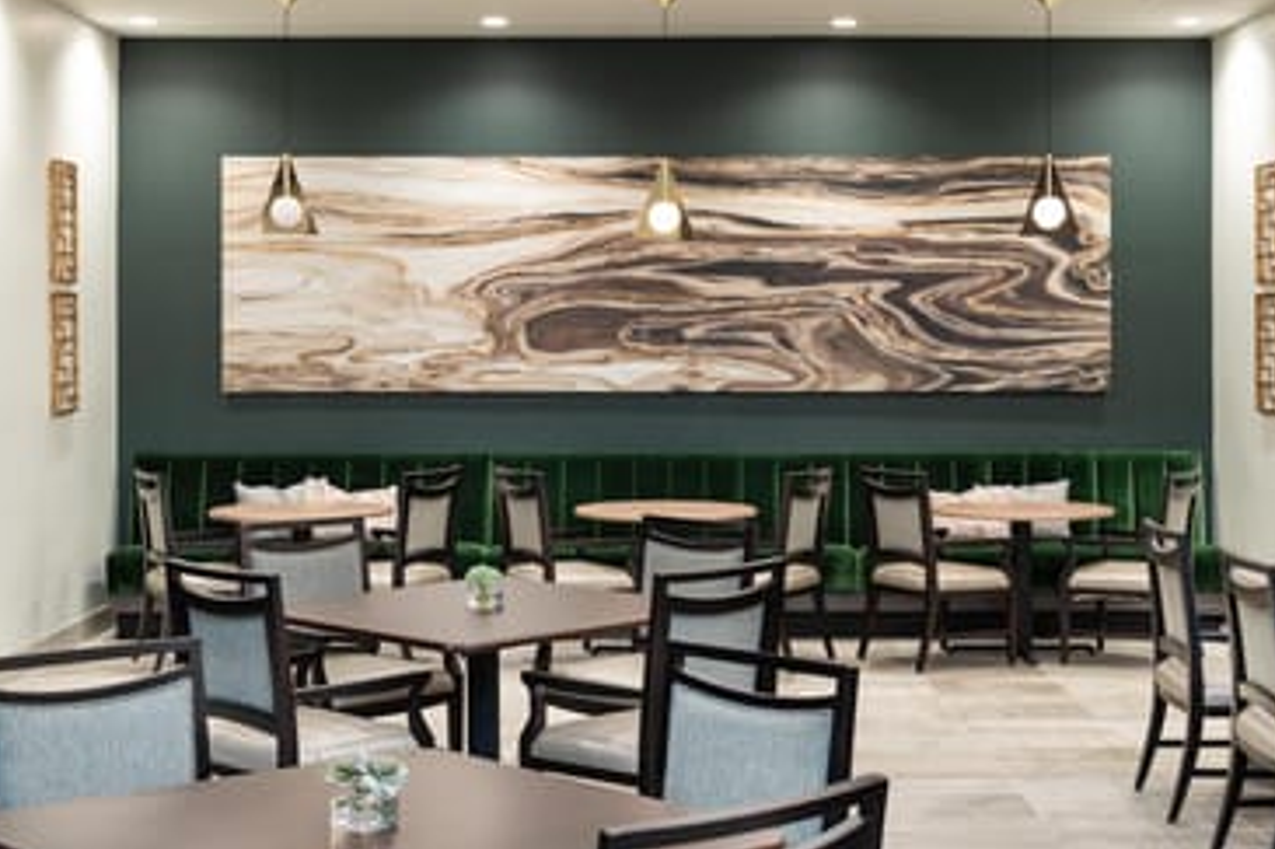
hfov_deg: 35.1
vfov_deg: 23.8
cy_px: 423
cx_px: 660
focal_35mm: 57
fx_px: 2018
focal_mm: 52
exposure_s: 1/1.25
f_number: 8
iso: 100
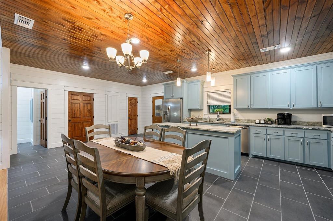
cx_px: 166
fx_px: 129
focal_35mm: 14
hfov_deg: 104.3
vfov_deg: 81.1
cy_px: 110
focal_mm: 14
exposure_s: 1/2.5
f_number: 9
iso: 320
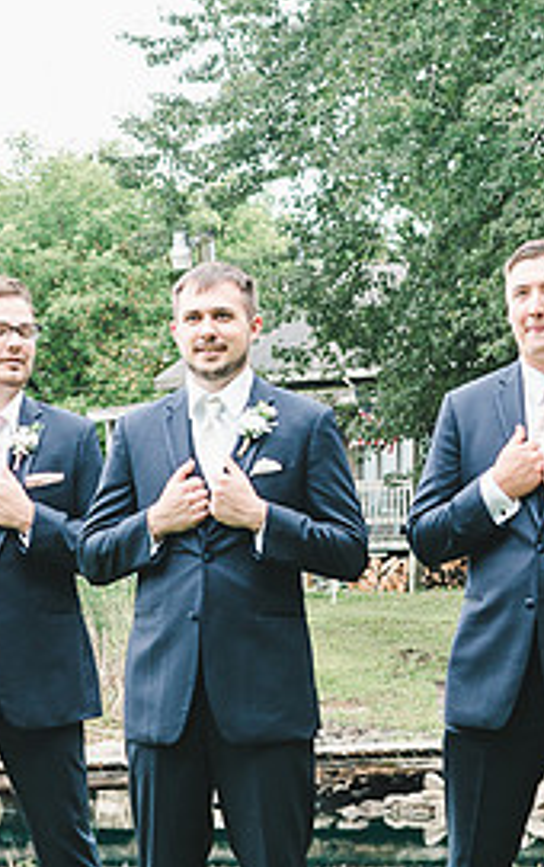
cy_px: 590
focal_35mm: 159
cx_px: 11
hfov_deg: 8.2
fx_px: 3762
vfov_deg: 13.1
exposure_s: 1/80
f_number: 4.5
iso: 100
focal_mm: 28
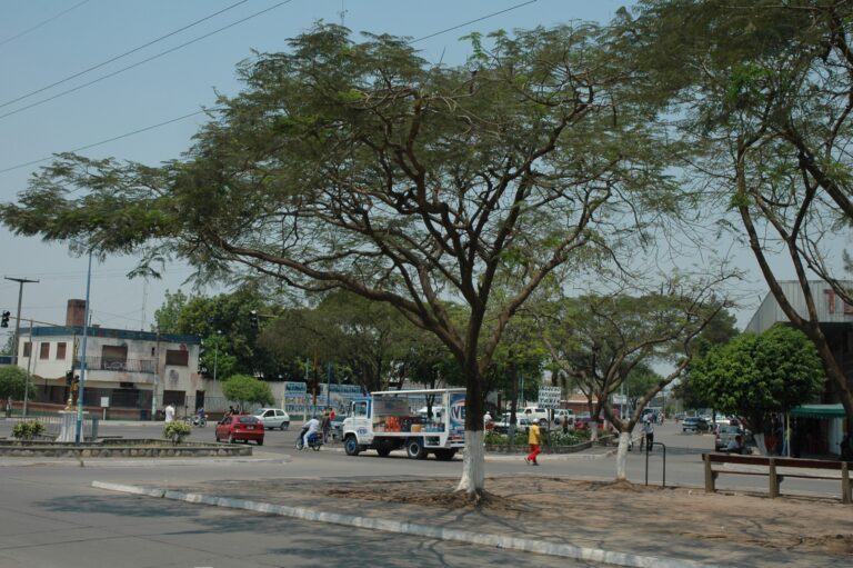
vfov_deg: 33.0
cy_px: 284
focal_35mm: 40
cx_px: 426
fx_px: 959
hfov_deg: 48.0
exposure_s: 1/400
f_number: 11
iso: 250
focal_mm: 27
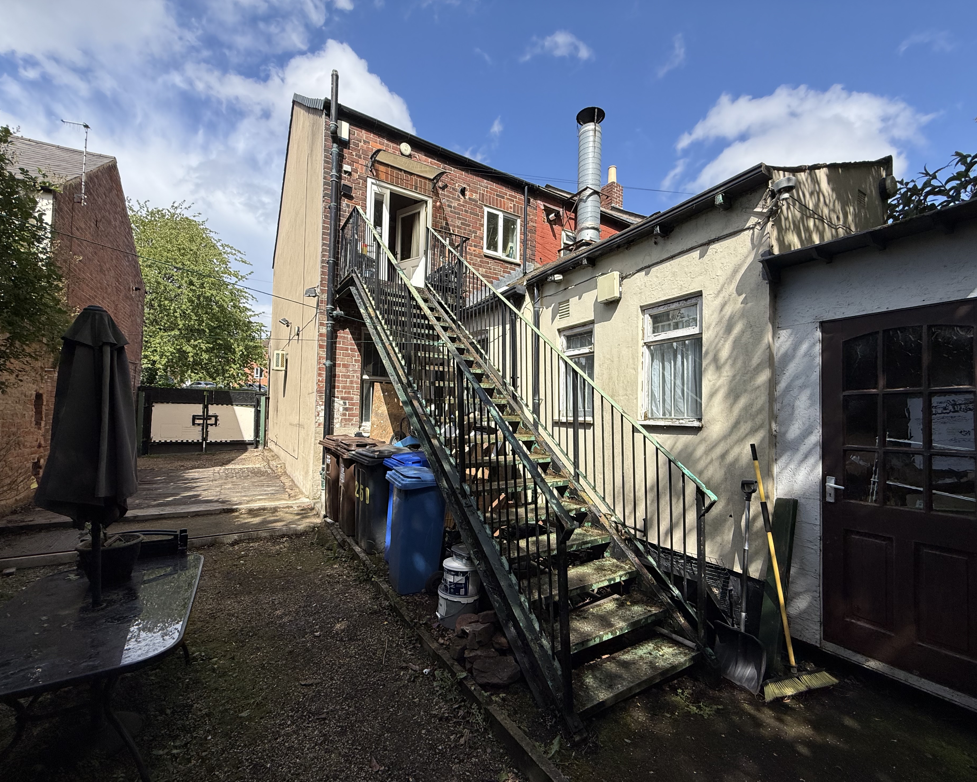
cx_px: 501
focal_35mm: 15
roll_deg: -0.9
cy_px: 402
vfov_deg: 84.0
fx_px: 434
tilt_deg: +1.9
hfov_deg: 96.8
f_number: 2.2
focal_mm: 2.22
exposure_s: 1/1795
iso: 50
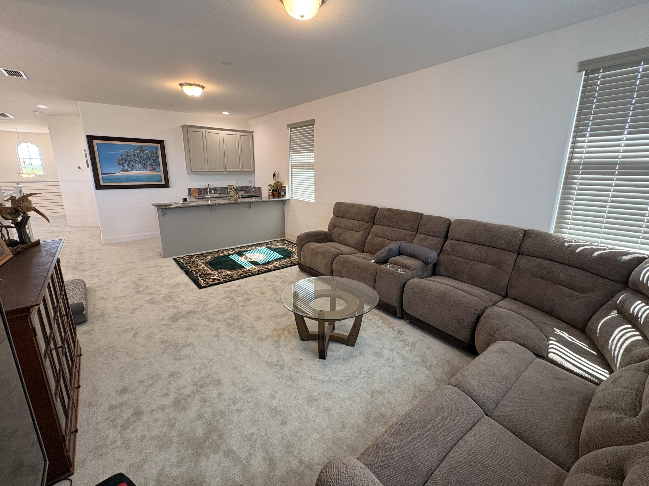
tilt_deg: -11.4
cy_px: 233
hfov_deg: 98.2
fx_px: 281
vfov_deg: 81.7
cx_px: 331
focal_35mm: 15
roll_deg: -0.1
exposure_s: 1/60
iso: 160
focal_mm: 2.22
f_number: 2.2
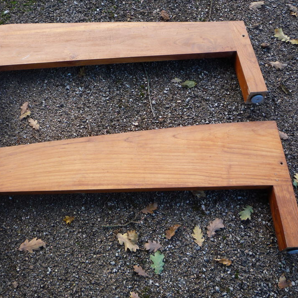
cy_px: 148
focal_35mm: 37
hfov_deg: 44.8
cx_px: 129
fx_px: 360
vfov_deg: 44.9
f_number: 3.3
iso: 100
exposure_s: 1/60
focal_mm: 5.2
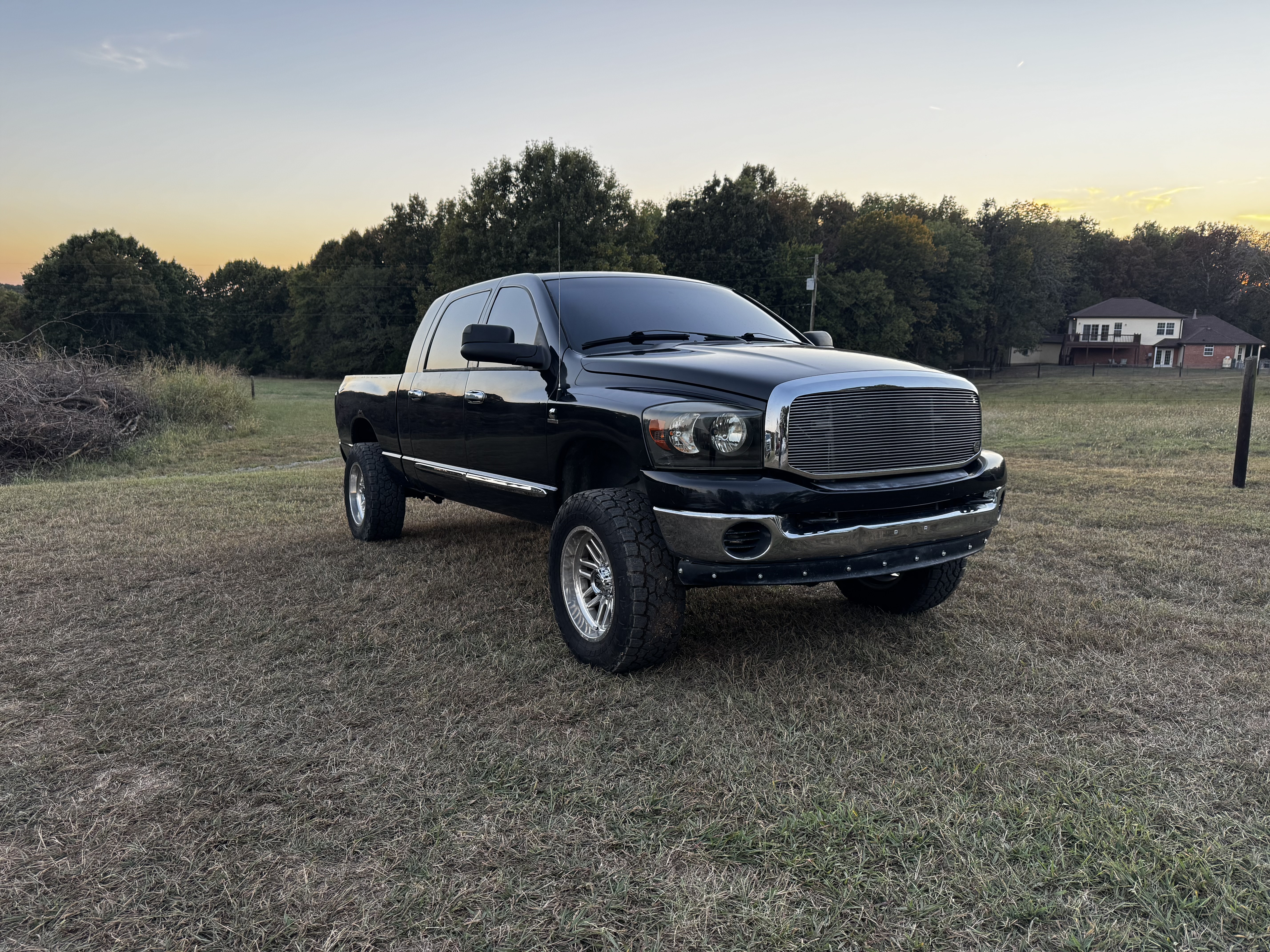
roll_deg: -0.4
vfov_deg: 56.8
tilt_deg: -11.4
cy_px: 476
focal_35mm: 24
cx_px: 635
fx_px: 881
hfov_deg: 71.6
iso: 160
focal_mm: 6.76
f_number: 1.78
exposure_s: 1/121
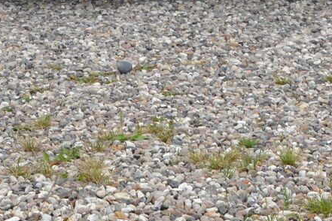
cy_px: -231
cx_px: 163
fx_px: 1385
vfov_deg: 8.6
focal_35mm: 150
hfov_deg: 13.7
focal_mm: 23
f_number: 6.3
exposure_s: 1/160
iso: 100
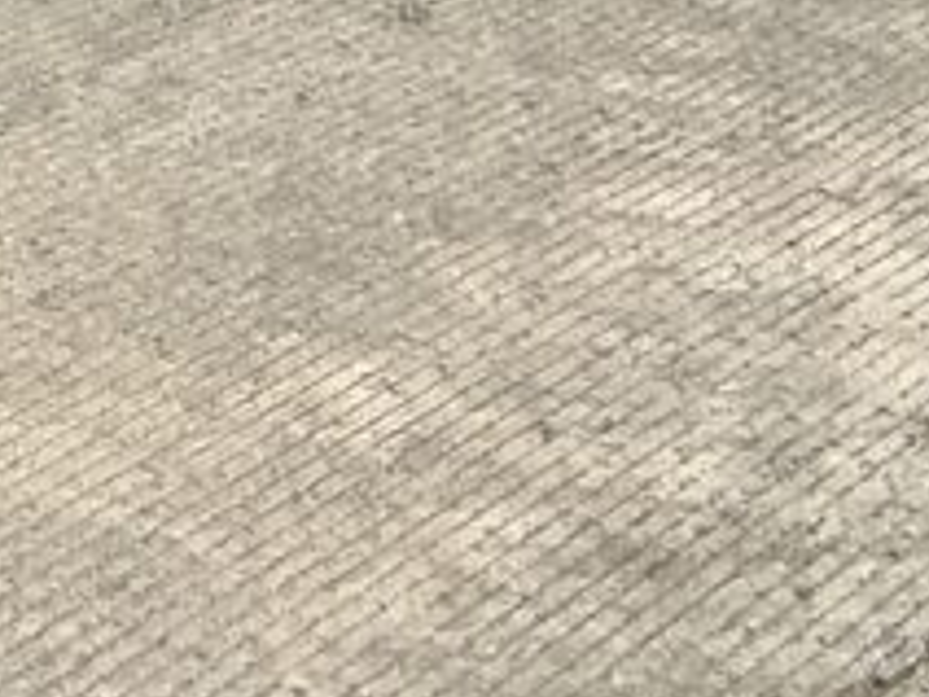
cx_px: -513
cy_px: -815
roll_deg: -2.1
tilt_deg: -7.8
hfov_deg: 13.6
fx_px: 3623
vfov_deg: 10.0
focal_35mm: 135
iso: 25
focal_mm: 3
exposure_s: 1/2227
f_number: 1.8
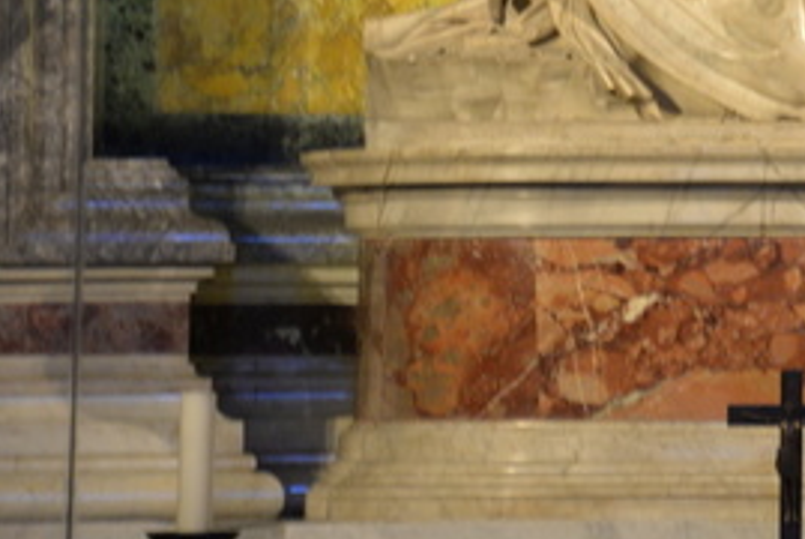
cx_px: 985
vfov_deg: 2.6
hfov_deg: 3.9
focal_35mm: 529
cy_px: -246
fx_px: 11842
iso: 1600
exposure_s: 1/10
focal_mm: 180
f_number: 5.6
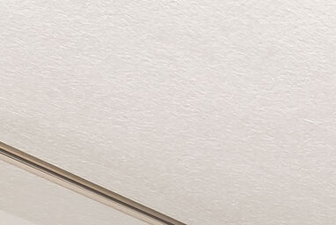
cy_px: 675
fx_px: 1027
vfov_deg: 9.6
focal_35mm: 110
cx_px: 929
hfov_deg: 12.1
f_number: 4.5
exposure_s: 1/60
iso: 160
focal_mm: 10
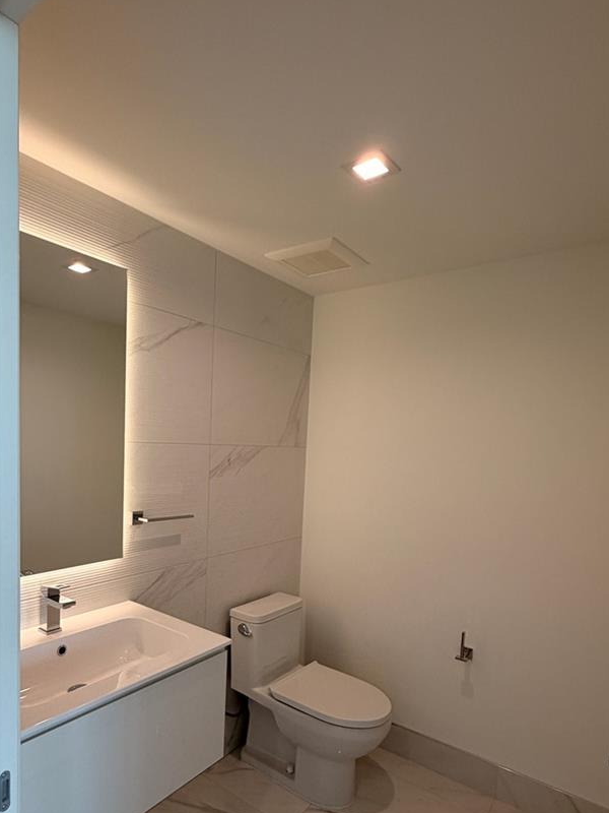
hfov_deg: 63.1
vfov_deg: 78.1
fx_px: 493
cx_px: 256
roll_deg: -2.8
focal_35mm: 21
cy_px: 485
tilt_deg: -4.4
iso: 64
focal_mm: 2.22
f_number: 2.2
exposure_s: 1/121
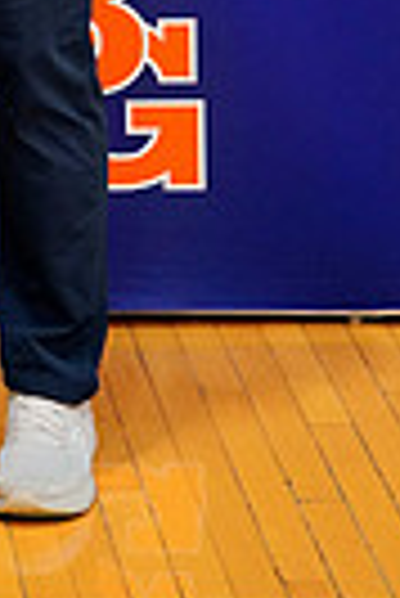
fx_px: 3939
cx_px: -243
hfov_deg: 5.7
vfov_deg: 8.4
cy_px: -391
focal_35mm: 237
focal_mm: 70
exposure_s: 1/640
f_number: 2.8
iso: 8000
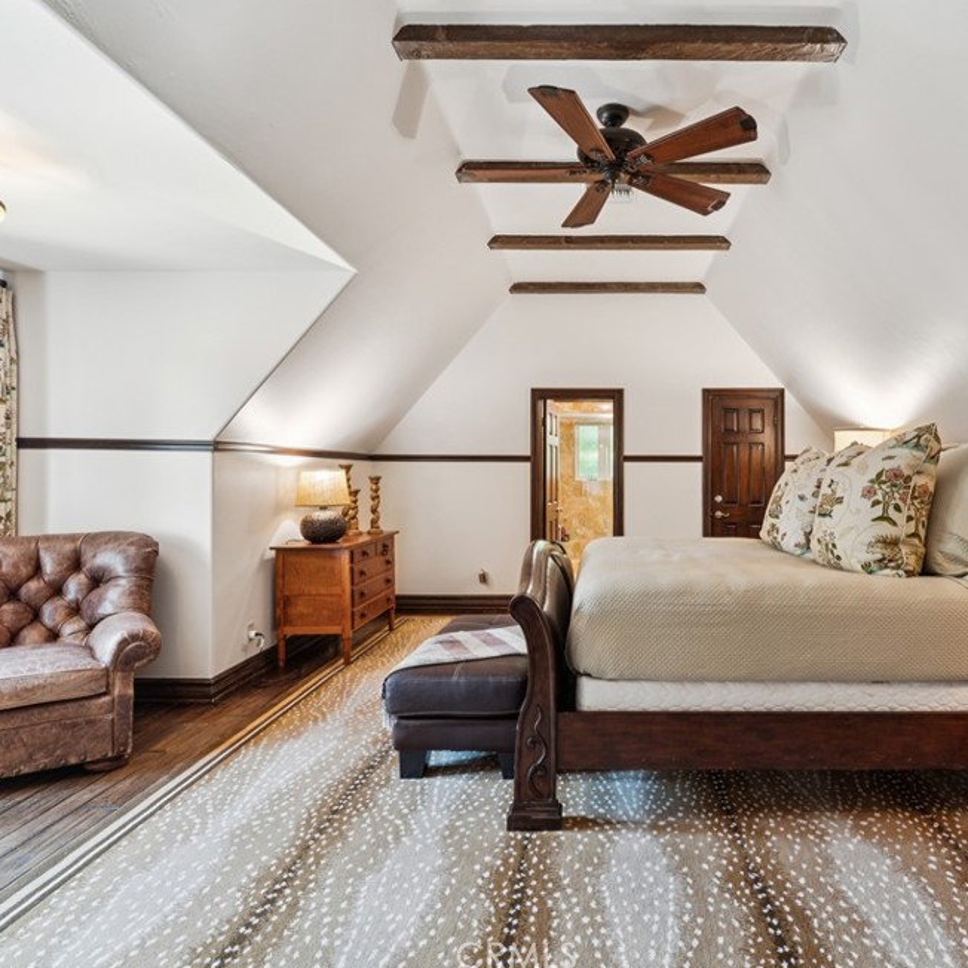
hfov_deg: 72.3
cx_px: 600
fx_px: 650
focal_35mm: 21
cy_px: 471
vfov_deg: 73.4
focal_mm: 15.4
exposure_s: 2.5
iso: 100
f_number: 13
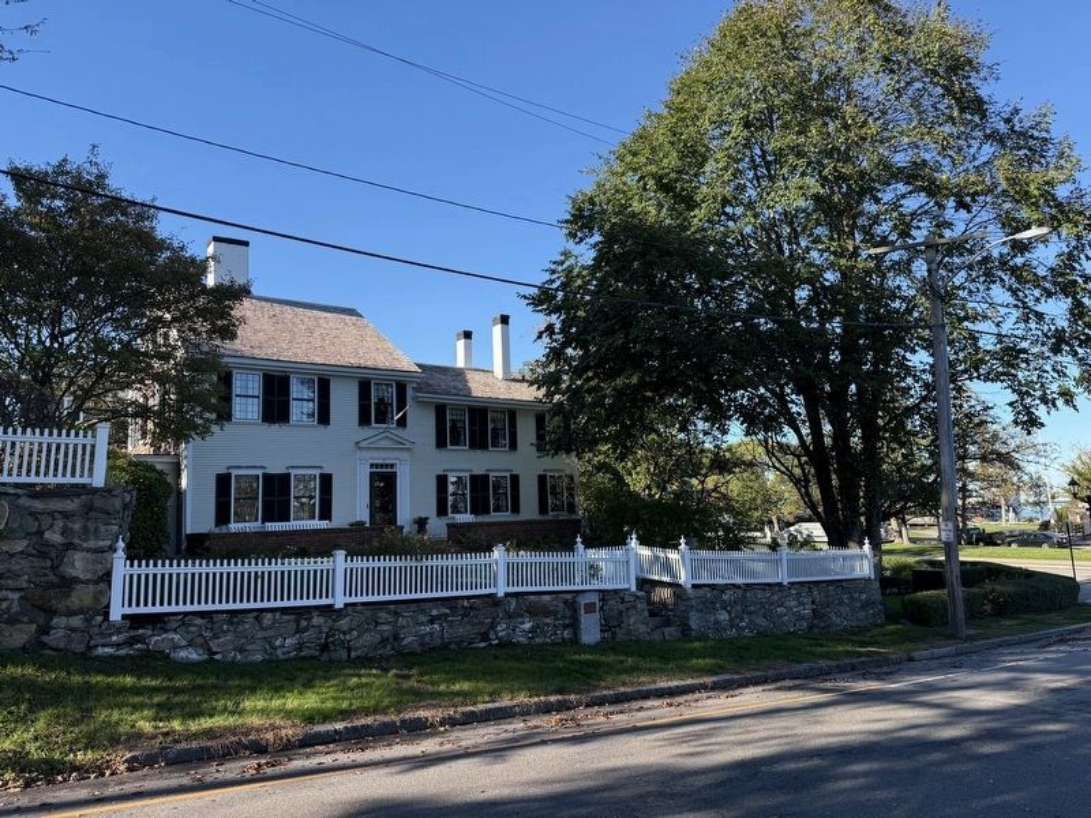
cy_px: 409
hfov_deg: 71.6
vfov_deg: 56.8
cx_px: 546
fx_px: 756
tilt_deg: +8.9
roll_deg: +2.2
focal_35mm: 24
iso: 100
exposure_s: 1/1949
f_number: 1.78
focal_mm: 6.76
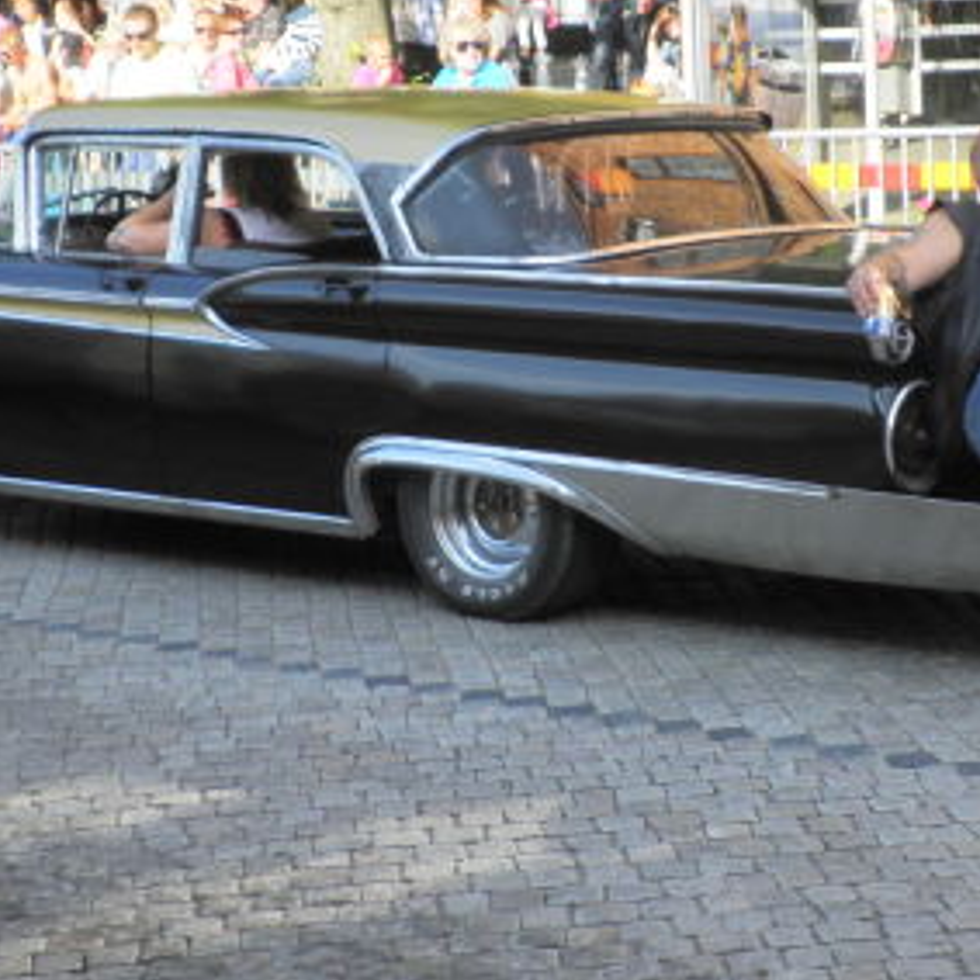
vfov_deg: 19.7
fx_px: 2819
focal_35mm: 88
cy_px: 346
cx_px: 603
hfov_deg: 19.7
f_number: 4
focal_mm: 7.7
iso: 64
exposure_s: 1/200
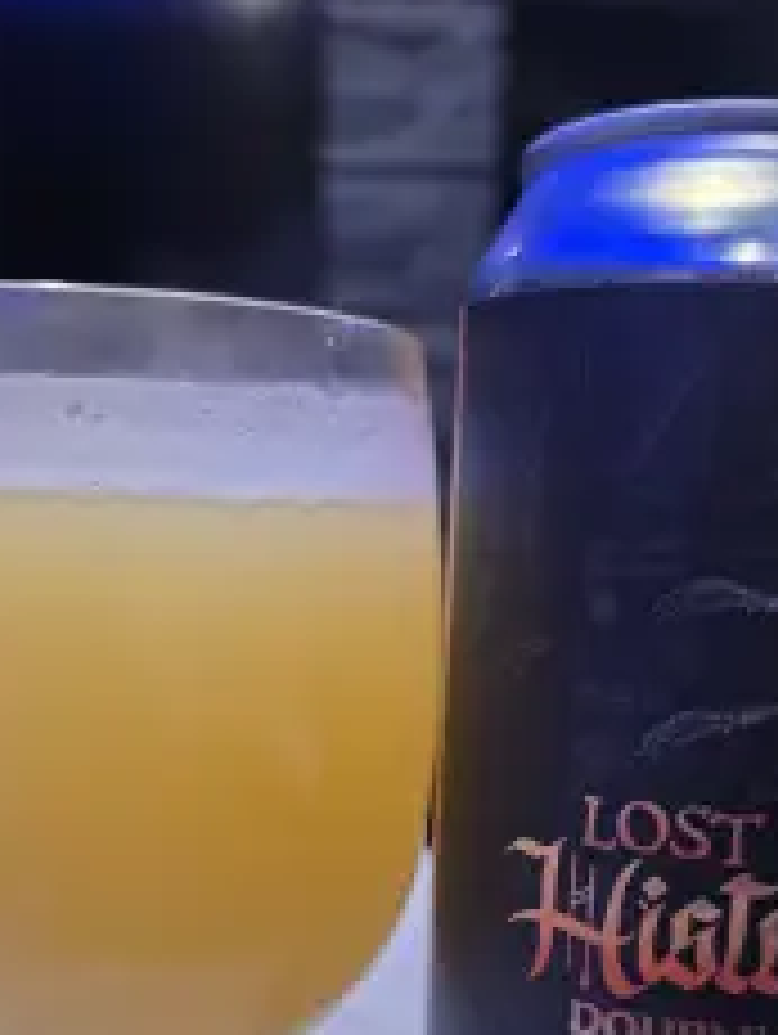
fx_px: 1196
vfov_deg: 45.3
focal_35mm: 40
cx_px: 405
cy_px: 765
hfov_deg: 36.0
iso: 500
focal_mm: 6.5
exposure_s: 1/120
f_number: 1.4
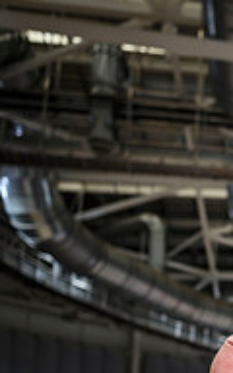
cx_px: 518
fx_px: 752
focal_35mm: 74
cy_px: 364
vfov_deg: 26.5
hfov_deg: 13.8
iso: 500
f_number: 2.8
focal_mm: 24
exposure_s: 1/500
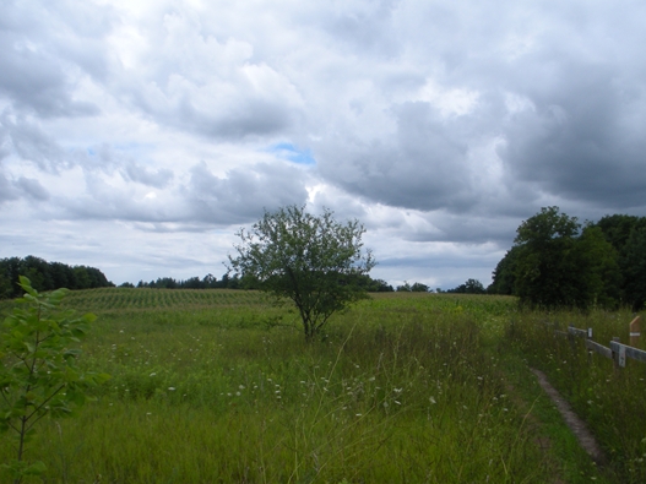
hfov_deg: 45.8
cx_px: 335
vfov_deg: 35.1
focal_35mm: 41
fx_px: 765
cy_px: 265
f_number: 3.5
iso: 64
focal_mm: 6.3
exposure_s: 1/1082
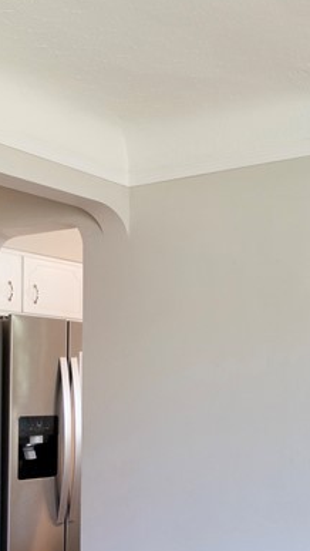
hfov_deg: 21.3
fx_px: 730
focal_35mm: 50
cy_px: 382
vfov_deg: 40.6
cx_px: 422
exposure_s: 1/160
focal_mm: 17
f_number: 2.8
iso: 500
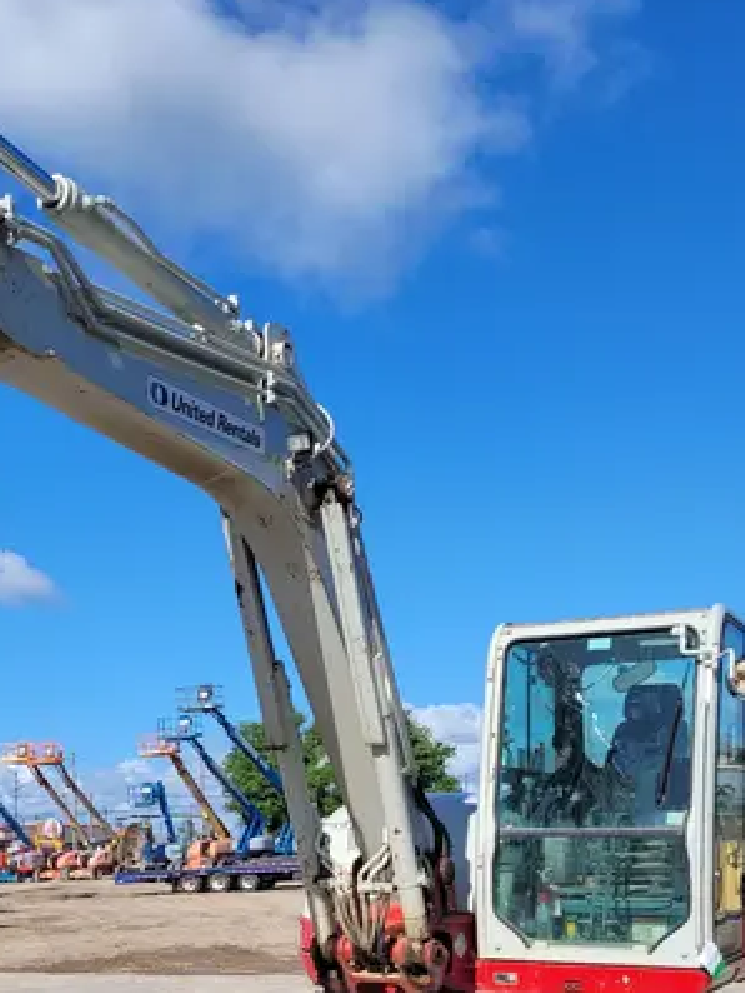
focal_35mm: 48
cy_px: 859
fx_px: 1377
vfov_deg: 37.5
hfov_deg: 29.8
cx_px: 182
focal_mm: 5.4
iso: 40
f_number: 1.8
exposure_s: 1/2874
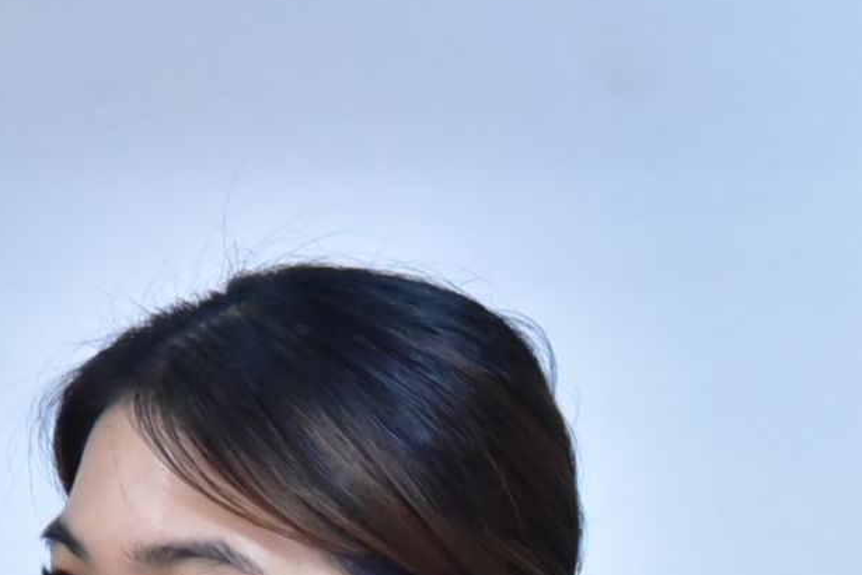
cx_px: 1186
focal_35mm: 732
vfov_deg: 1.9
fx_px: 17526
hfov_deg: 2.8
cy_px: 1104
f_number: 6.3
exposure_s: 1/80
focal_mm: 180
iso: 4000
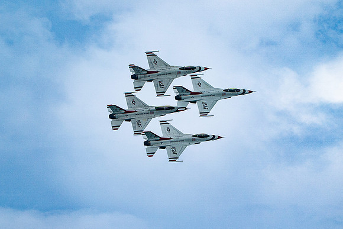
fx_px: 6298
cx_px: 205
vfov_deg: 2.1
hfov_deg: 3.1
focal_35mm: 661
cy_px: 140
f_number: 9
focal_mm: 400
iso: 640
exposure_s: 1/1250
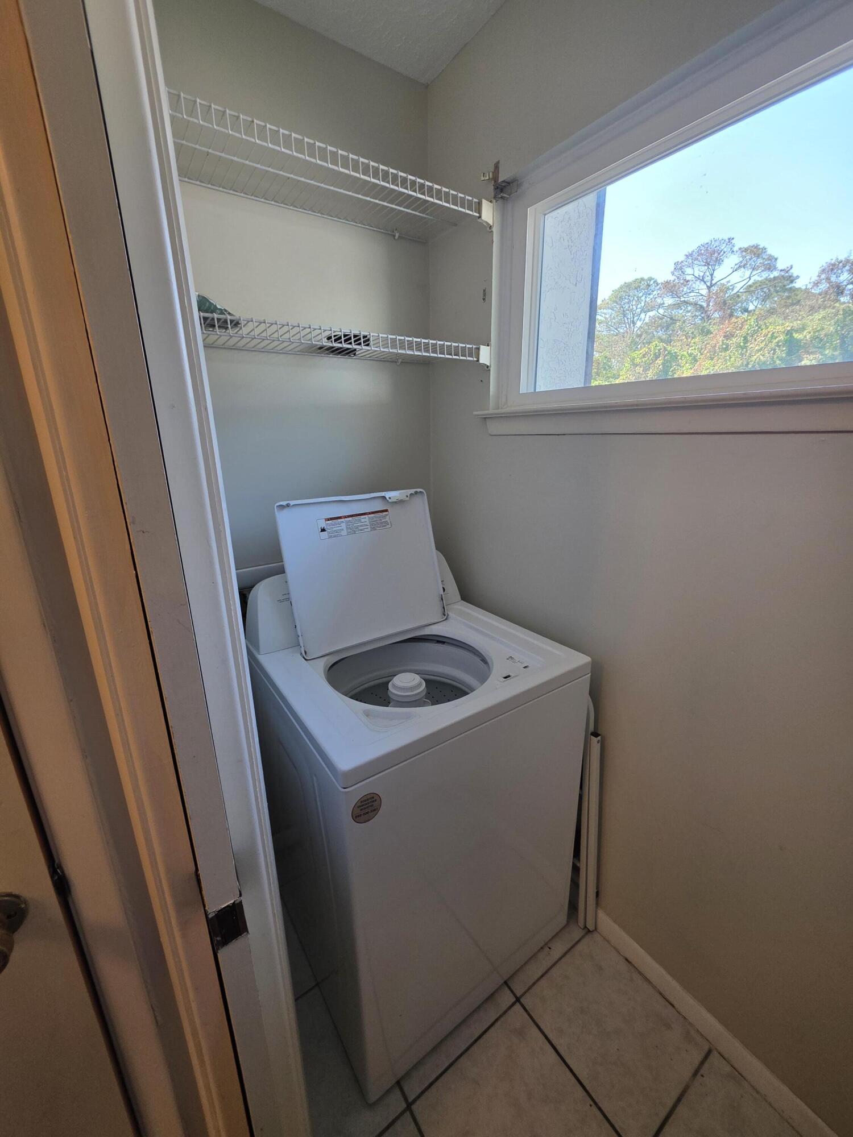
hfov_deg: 89.9
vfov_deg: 106.2
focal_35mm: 13
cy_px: 568
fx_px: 427
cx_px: 426
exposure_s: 1/120
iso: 80
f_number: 1.9
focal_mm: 2.2
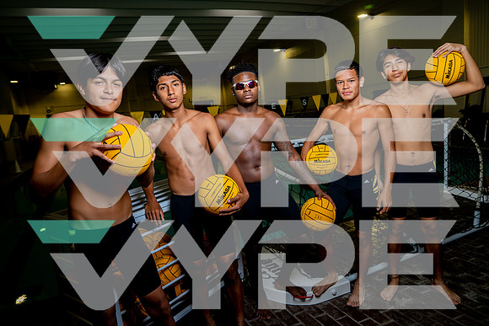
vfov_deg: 53.2
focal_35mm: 24
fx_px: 326
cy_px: 163
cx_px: 244
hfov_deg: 73.7
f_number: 4.5
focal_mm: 24
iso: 100
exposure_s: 1/250
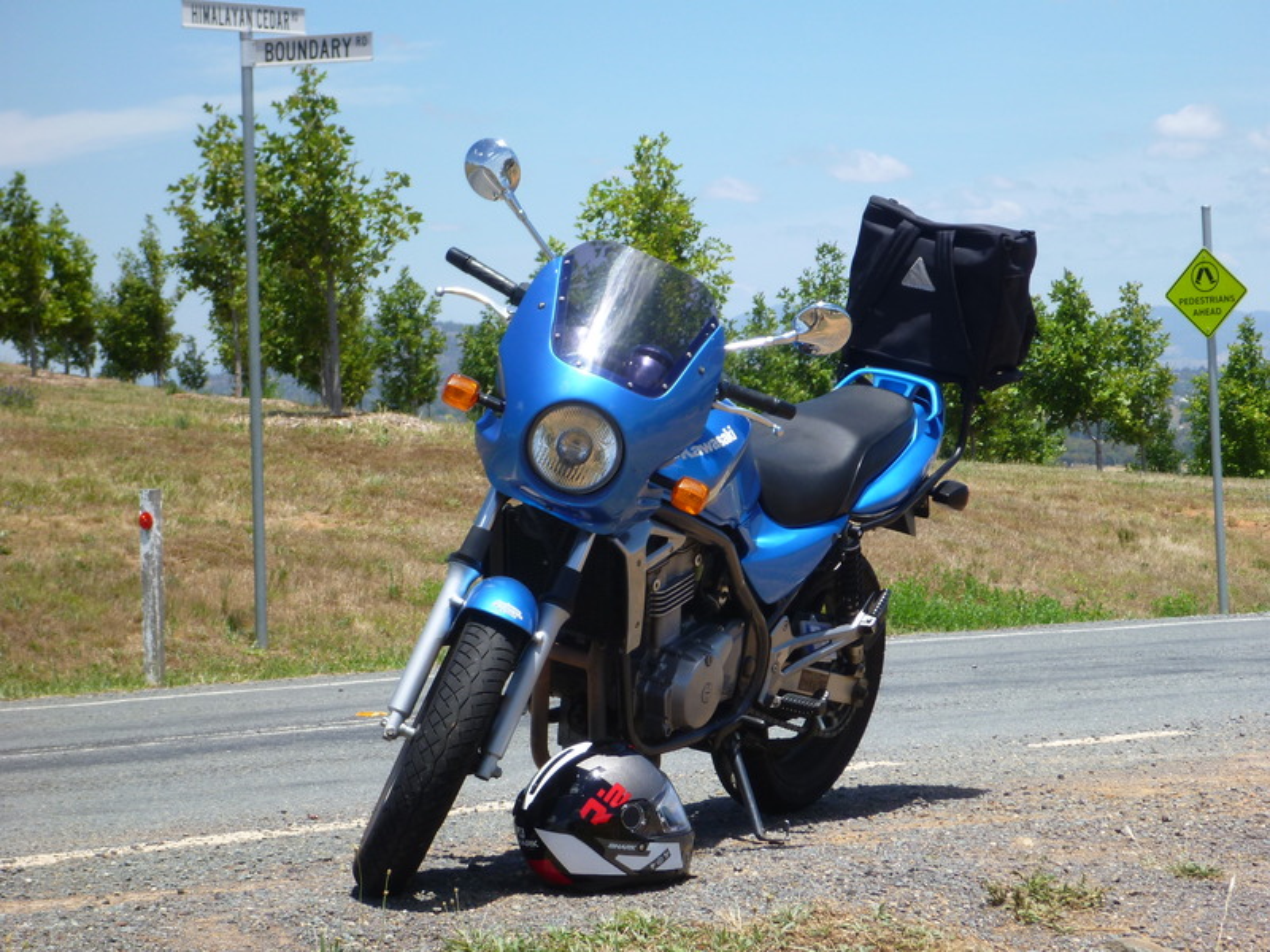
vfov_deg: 14.4
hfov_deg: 19.1
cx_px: 635
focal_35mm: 103
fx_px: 3779
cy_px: 476
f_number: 5.7
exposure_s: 1/250
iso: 100
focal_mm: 18.3
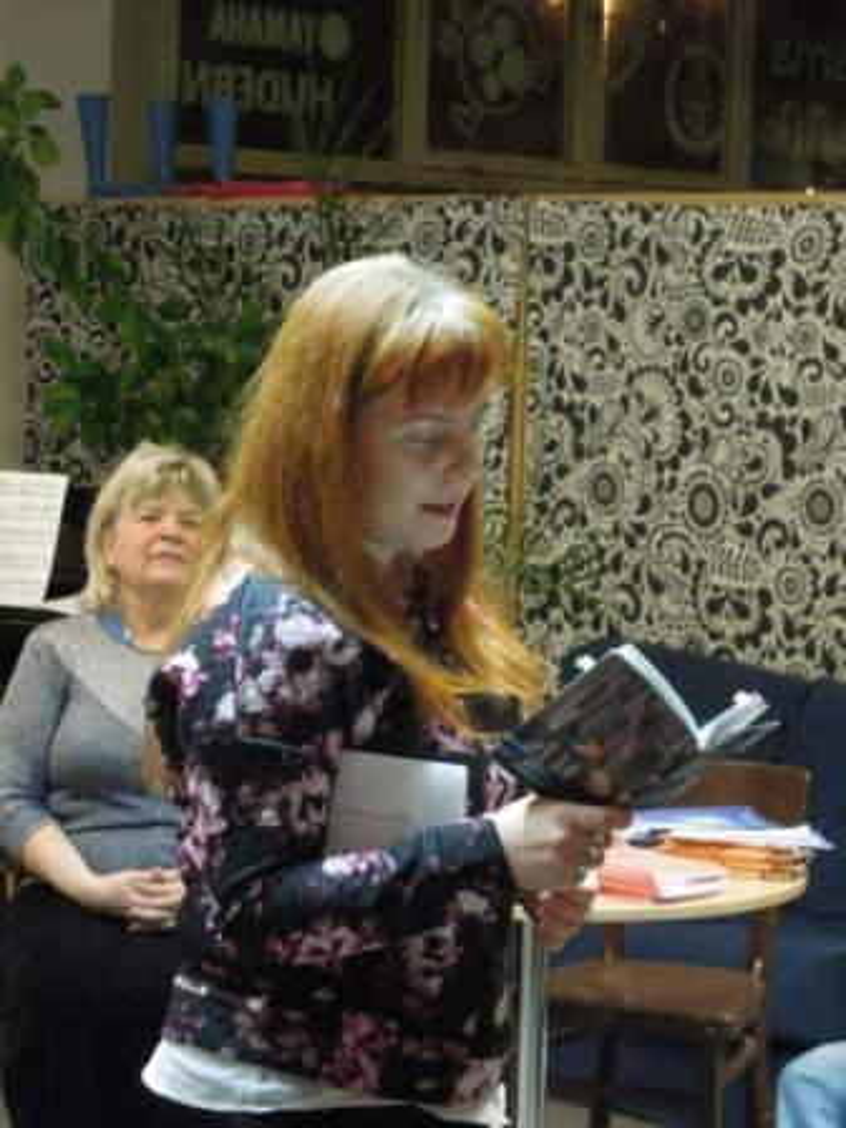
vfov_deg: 19.6
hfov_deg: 14.8
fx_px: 3259
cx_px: 423
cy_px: 564
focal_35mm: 100
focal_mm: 17.9
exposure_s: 1/5
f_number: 4.9
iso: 800
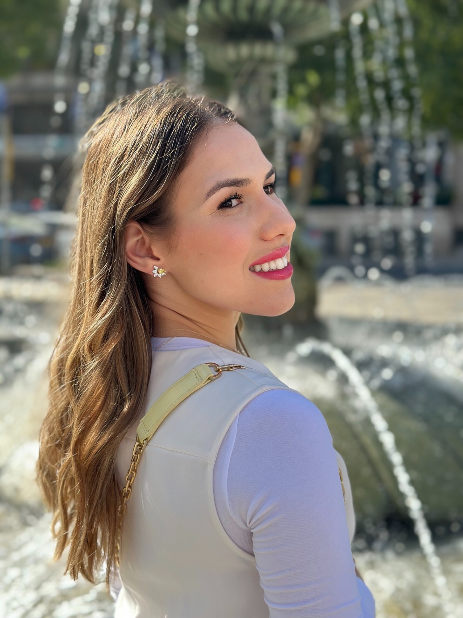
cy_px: 309
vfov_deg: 39.7
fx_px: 856
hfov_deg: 30.3
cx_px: 232
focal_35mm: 48
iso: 80
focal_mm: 6.86
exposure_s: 1/2028
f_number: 1.78
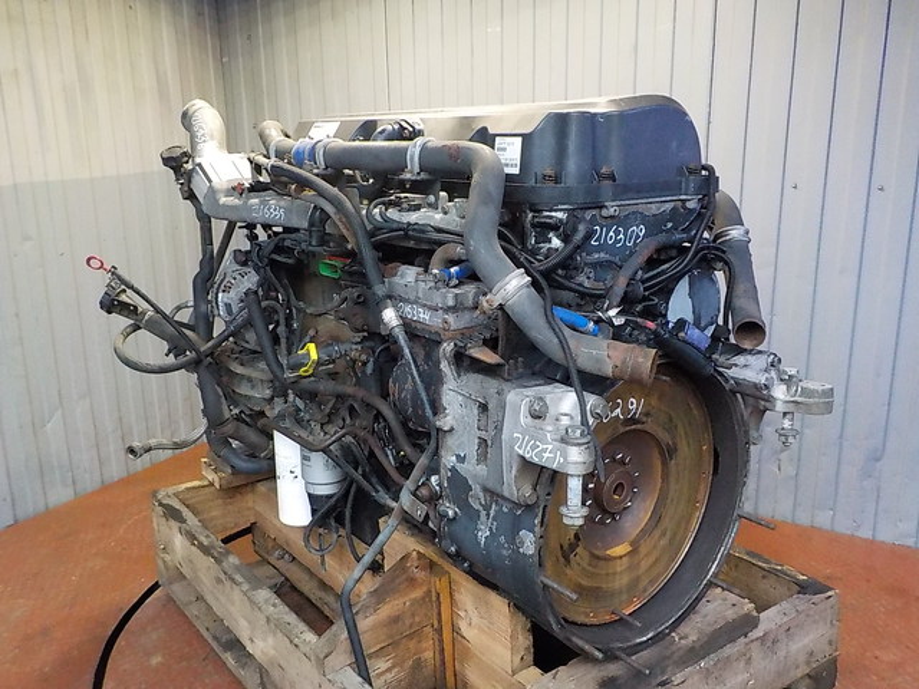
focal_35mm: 30
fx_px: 796
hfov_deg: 60.0
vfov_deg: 46.8
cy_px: 344
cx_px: 460
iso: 800
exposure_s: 1/50
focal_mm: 4.1
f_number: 3.3
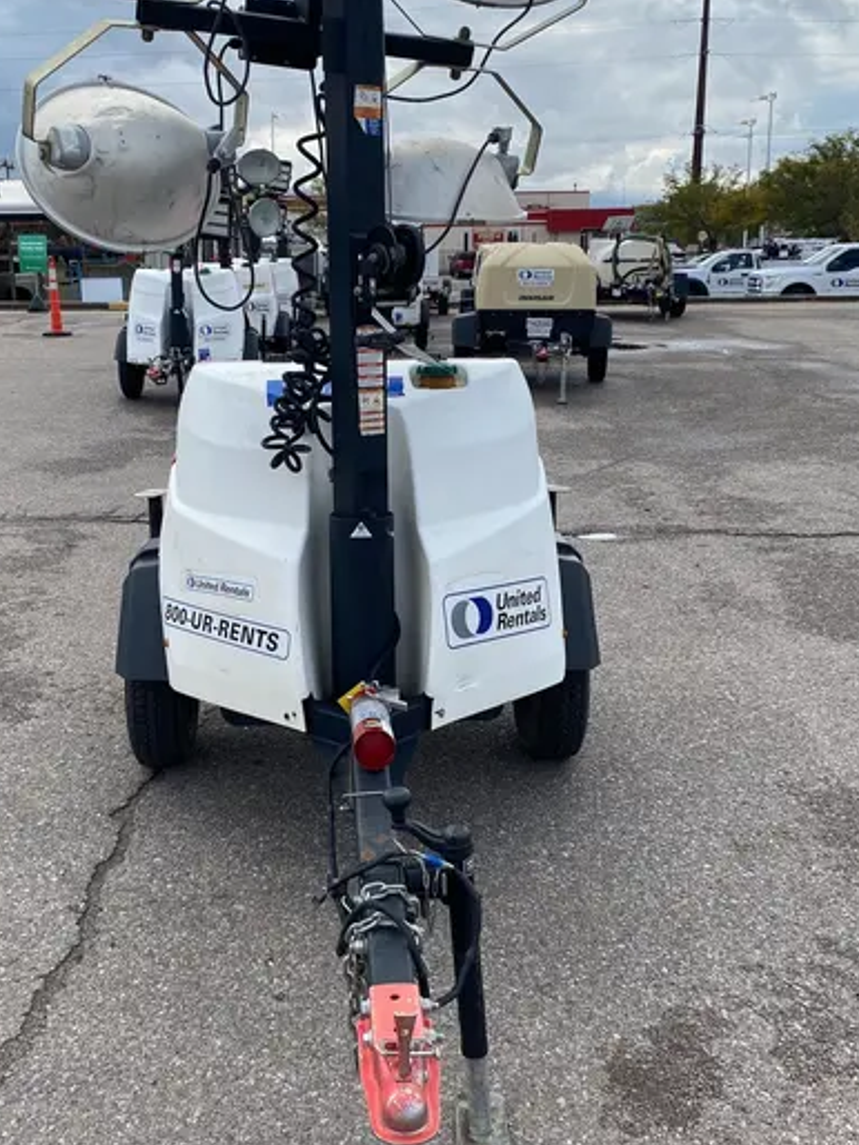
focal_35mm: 37
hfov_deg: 38.6
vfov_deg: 50.1
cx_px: 365
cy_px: 555
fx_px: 1225
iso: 32
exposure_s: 1/2571
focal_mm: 4.25
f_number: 1.8
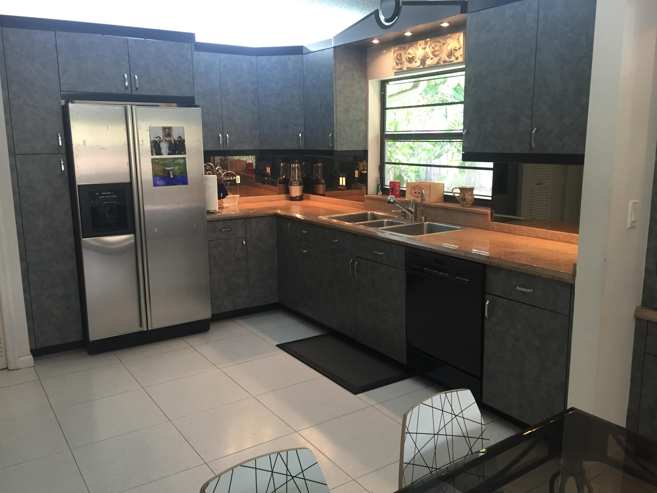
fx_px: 550
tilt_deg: -11.1
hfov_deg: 61.7
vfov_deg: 48.2
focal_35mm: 29
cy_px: 246
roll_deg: +0.3
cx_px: 328
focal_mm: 4.15
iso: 125
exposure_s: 1/30
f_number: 2.2
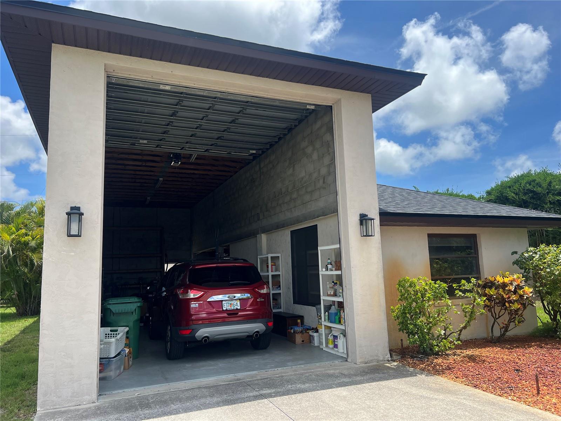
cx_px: 280
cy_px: 210
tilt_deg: +6.2
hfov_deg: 67.3
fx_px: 421
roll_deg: +2.2
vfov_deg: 53.1
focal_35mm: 26
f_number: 1.5
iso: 50
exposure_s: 1/2915
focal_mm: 5.7
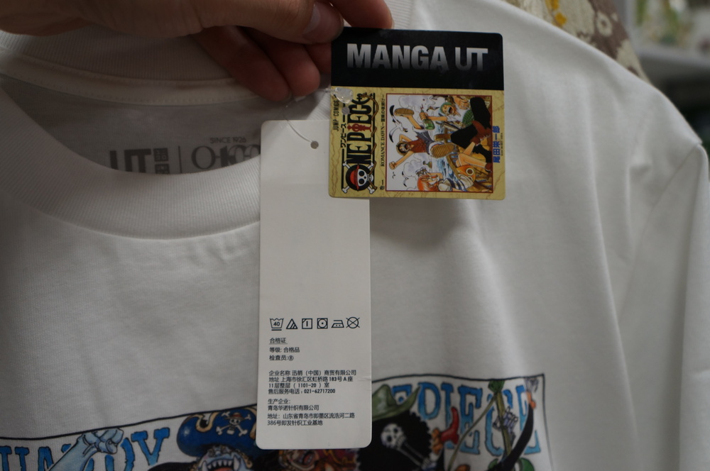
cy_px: 236
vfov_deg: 31.8
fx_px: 827
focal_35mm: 42
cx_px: 355
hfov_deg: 46.5
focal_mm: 28
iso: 400
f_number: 4
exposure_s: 1/60
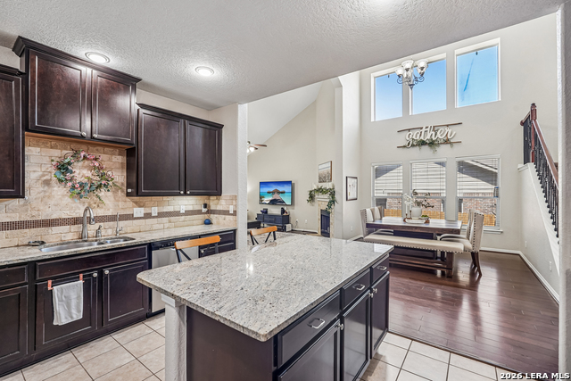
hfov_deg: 95.0
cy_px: 190
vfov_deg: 72.1
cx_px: 286
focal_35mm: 16
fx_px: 262
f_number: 8
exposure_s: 1/10
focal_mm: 16.5
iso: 400
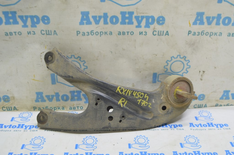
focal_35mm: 40
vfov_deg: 33.0
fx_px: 263
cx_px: 117
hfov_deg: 48.0
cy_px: 78
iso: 400
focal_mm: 27
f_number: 5.6
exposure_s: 1/20
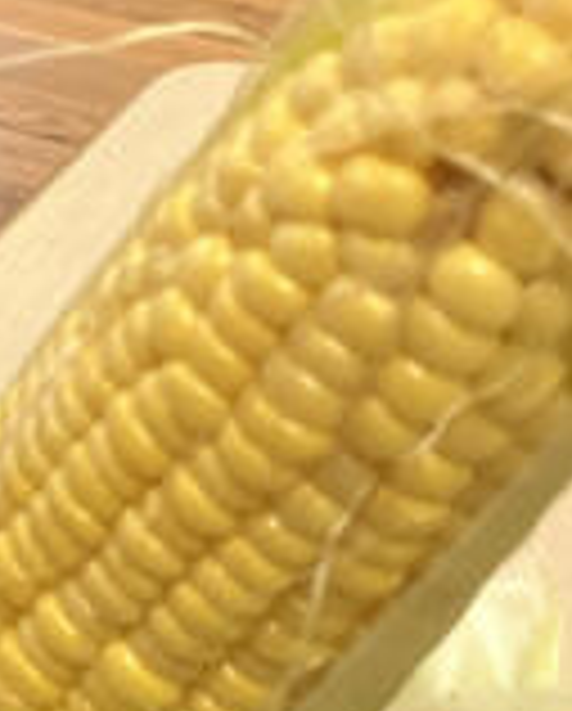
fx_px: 2427
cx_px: -549
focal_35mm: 115
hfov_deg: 12.0
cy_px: 83
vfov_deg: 16.5
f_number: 1.8
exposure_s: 1/50
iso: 80
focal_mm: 3.99
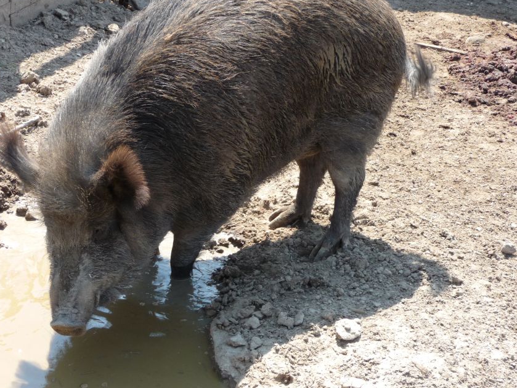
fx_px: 911
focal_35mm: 61
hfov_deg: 31.6
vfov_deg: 24.0
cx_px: 202
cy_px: 181
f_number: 4.2
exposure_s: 1/200
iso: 100
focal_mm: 8.5
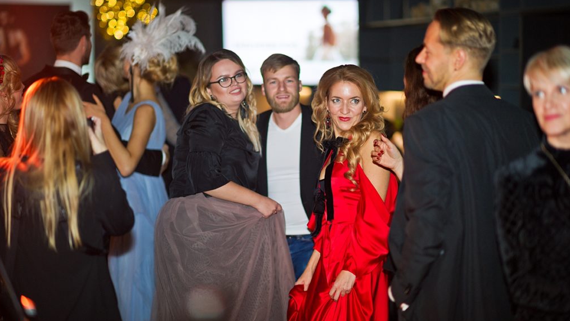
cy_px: 159
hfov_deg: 23.7
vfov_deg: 13.4
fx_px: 1360
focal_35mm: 90
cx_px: 285
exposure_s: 1/250
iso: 450
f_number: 1.4
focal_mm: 85
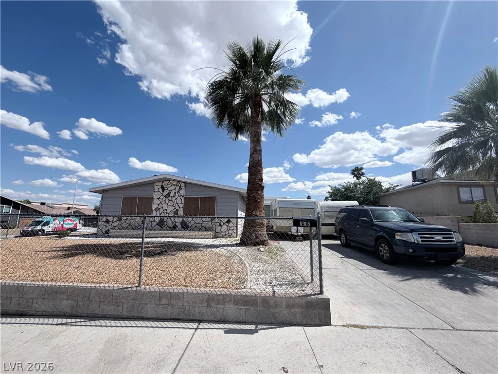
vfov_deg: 85.7
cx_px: 249
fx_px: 201
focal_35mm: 14
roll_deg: +1.2
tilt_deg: +9.6
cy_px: 187
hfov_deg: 102.1
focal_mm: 2.22
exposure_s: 1/1368
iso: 20
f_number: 2.2
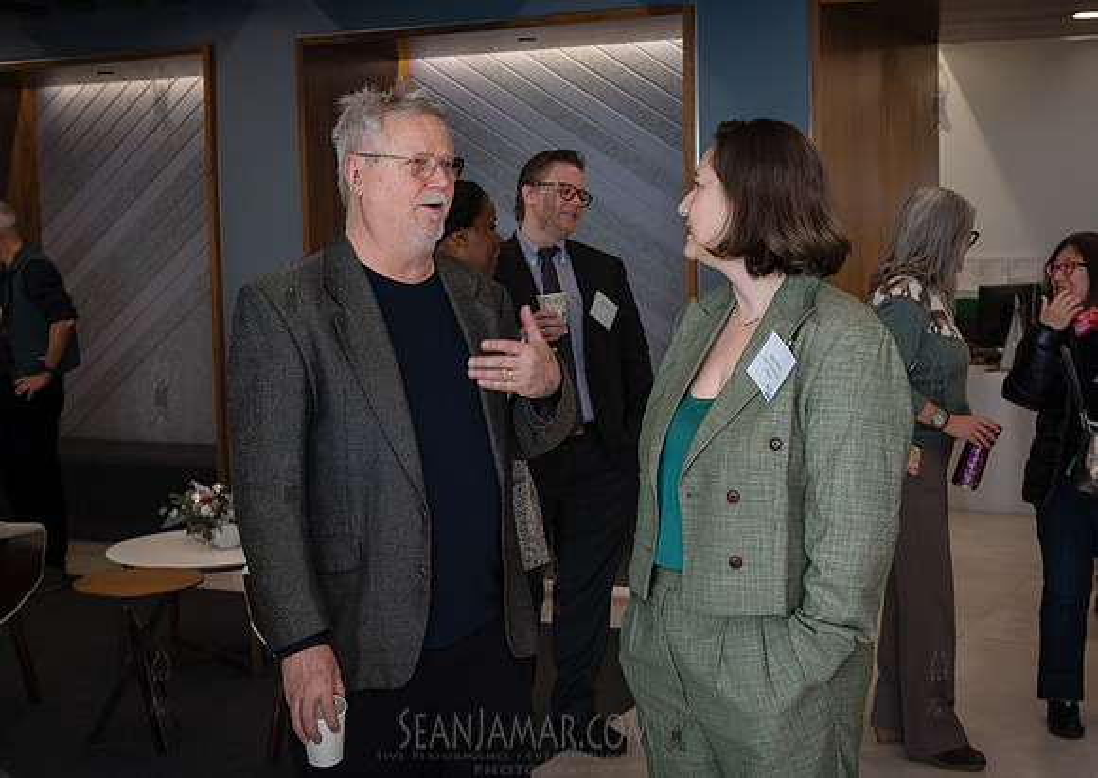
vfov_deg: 26.5
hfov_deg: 36.7
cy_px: 365
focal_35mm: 53
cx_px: 607
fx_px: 1652
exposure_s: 1/160
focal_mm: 48
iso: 500
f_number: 5
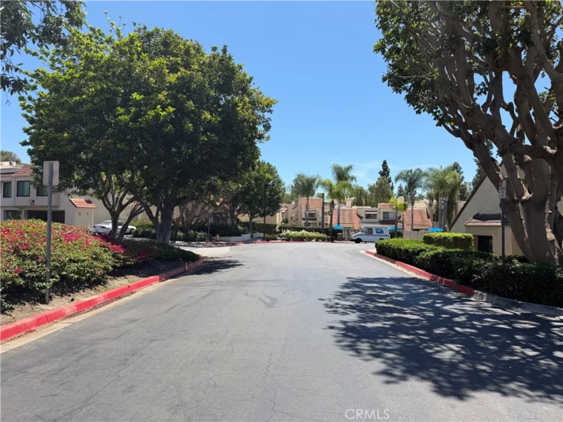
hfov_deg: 71.6
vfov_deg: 56.8
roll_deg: -1.1
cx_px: 282
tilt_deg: +2.8
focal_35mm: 24
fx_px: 390
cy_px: 211
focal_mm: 6.76
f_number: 1.78
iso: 80
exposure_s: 1/3584
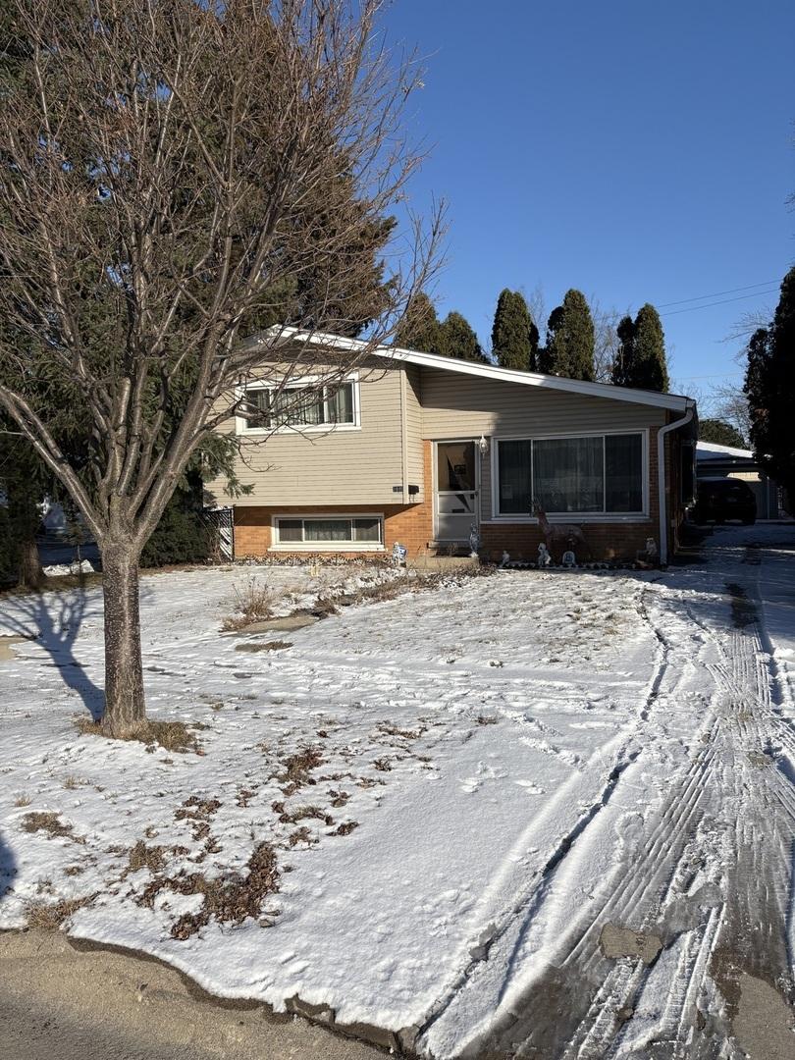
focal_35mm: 26
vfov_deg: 67.3
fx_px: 796
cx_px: 398
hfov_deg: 53.1
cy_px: 530
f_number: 1.6
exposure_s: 1/6329
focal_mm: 5.96
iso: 50
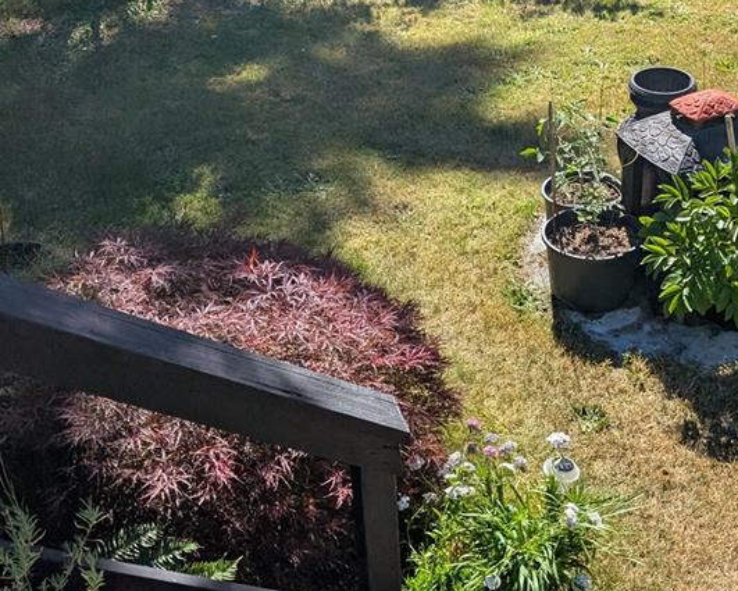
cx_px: 494
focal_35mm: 53
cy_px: 253
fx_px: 1158
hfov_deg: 35.0
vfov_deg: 28.6
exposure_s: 1/1653
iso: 59
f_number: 1.68
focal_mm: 6.9
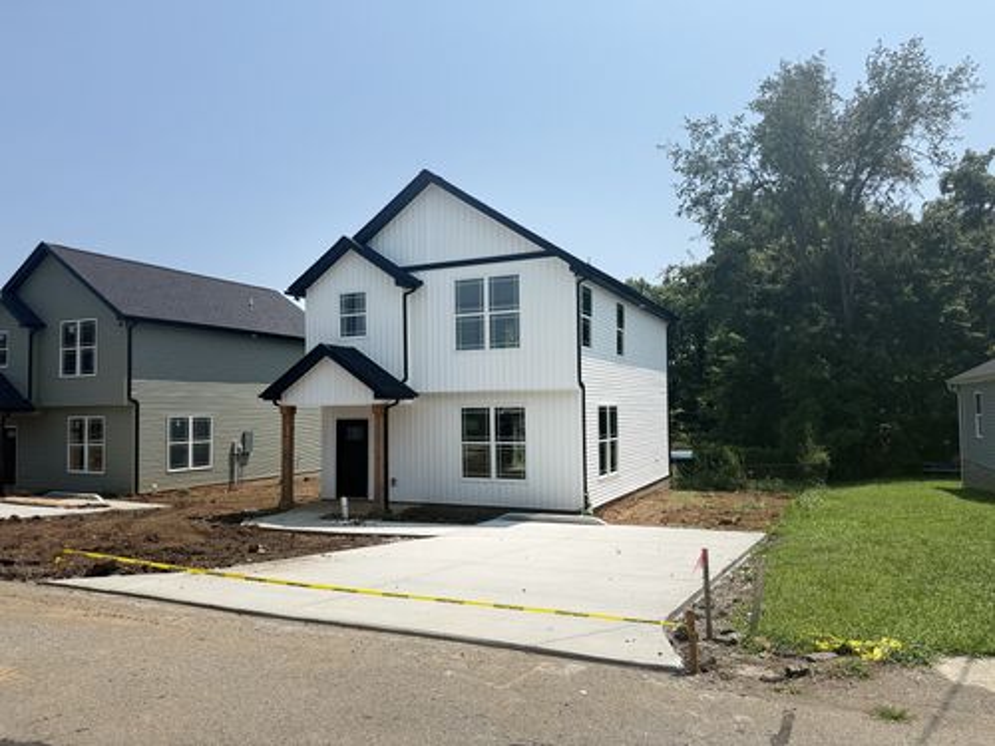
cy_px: 373
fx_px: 690
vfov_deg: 56.8
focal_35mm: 24
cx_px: 498
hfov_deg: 71.6
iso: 80
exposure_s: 1/7353
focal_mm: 6.76
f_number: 1.78
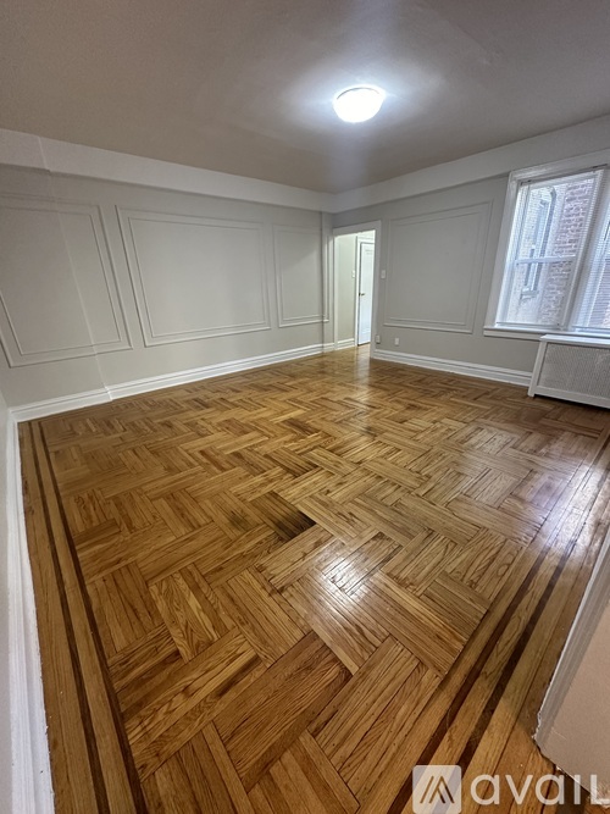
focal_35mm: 14
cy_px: 407
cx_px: 305
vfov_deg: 102.1
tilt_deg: -21.4
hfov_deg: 85.7
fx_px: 329
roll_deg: +0.3
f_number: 2.2
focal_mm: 2.22
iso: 320
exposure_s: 1/60
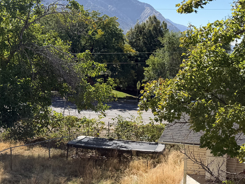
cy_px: 115
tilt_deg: -9.7
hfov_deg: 31.4
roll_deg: -1.4
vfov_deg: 23.9
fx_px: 432
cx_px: 169
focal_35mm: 61
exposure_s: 1/2907
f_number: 1.78
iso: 80
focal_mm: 6.76
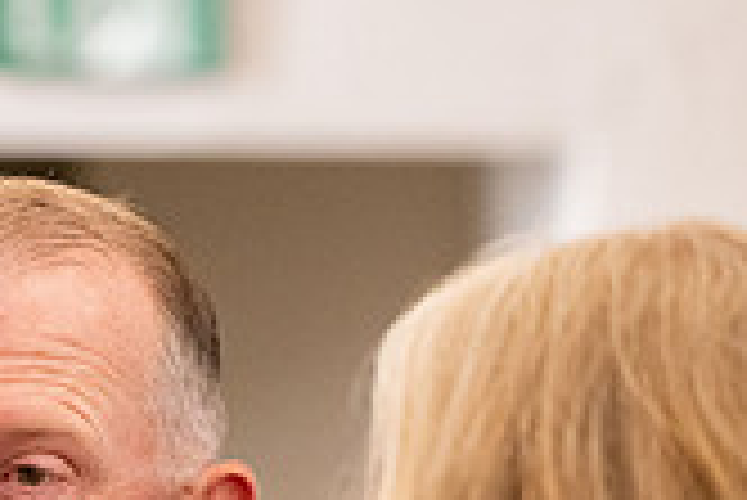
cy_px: 858
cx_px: -351
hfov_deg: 6.6
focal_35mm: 308
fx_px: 6396
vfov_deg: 4.4
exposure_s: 1/200
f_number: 2.8
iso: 5000
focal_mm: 88
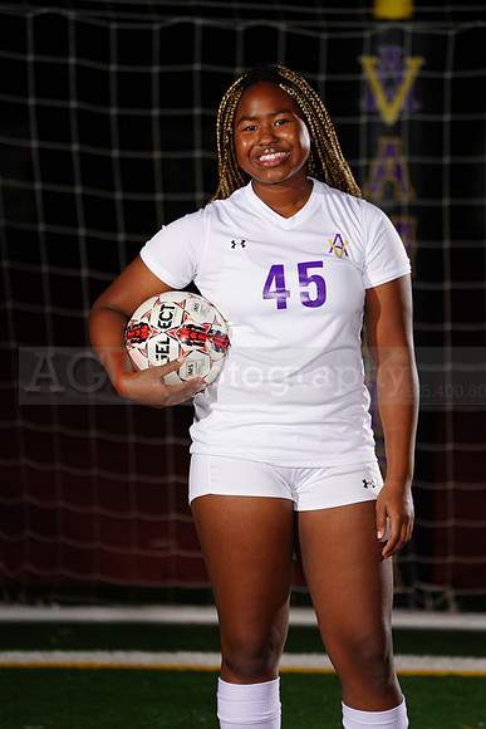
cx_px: 243
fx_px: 6071
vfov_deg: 6.9
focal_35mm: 300
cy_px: 364
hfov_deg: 4.6
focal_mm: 300
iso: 200
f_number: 5.6
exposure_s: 1/200
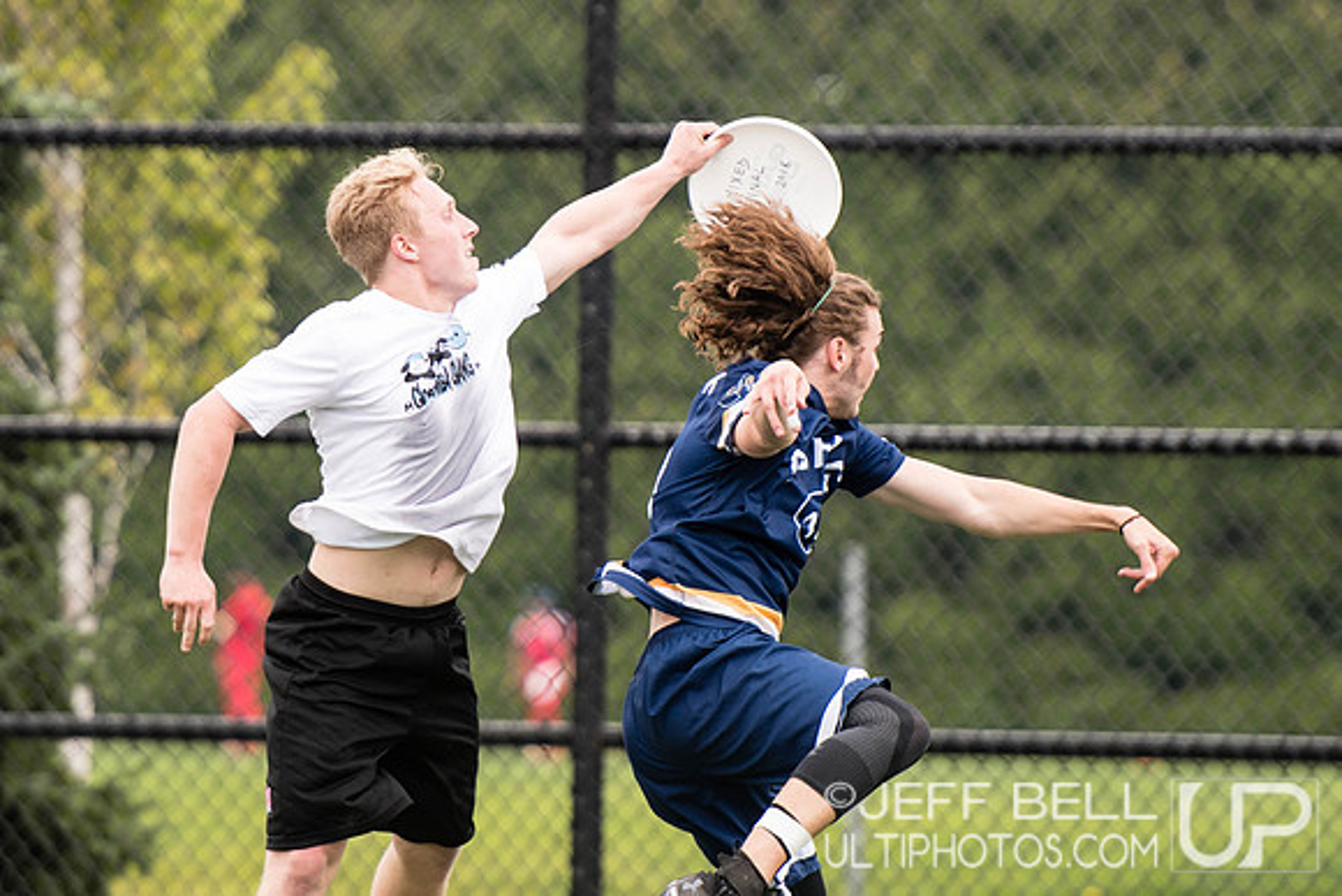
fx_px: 18331
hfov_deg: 4.2
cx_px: 583
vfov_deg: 2.8
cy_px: 324
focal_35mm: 492
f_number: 2.8
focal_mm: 200
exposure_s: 1/1250
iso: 200
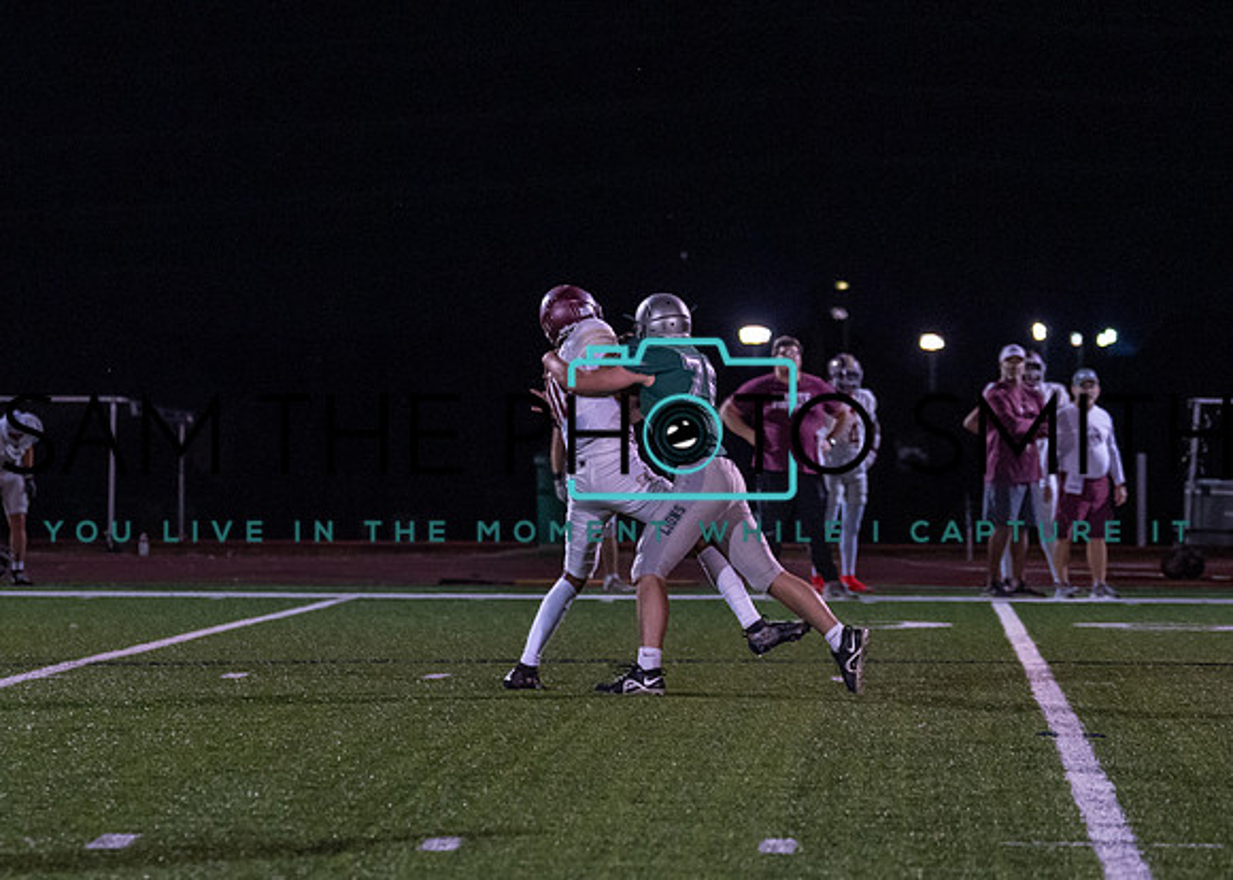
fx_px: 7016
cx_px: 469
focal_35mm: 200
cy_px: 422
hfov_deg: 10.0
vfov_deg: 7.2
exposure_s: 1/1000
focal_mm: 98
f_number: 2.8
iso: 2500
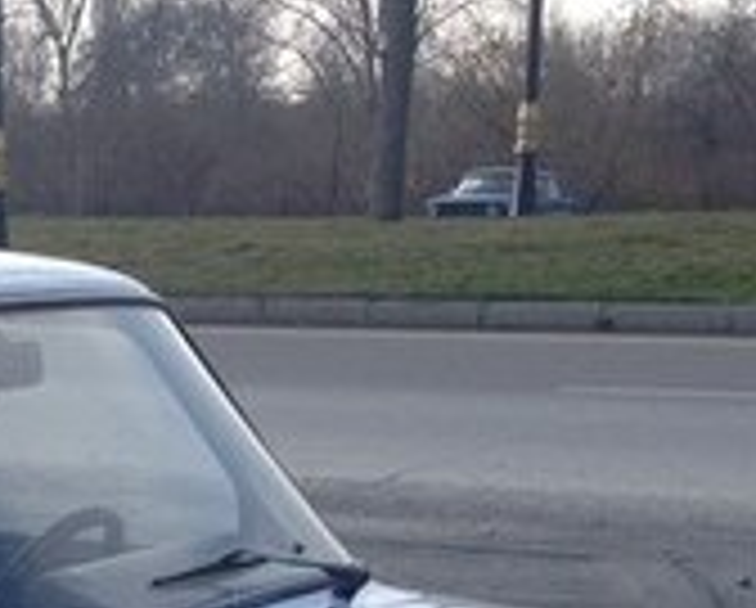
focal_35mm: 134
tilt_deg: -18.9
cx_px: -126
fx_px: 3003
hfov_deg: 14.0
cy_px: 1007
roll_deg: +1.9
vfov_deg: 11.0
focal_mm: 4.28
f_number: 2.4
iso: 50
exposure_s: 1/800
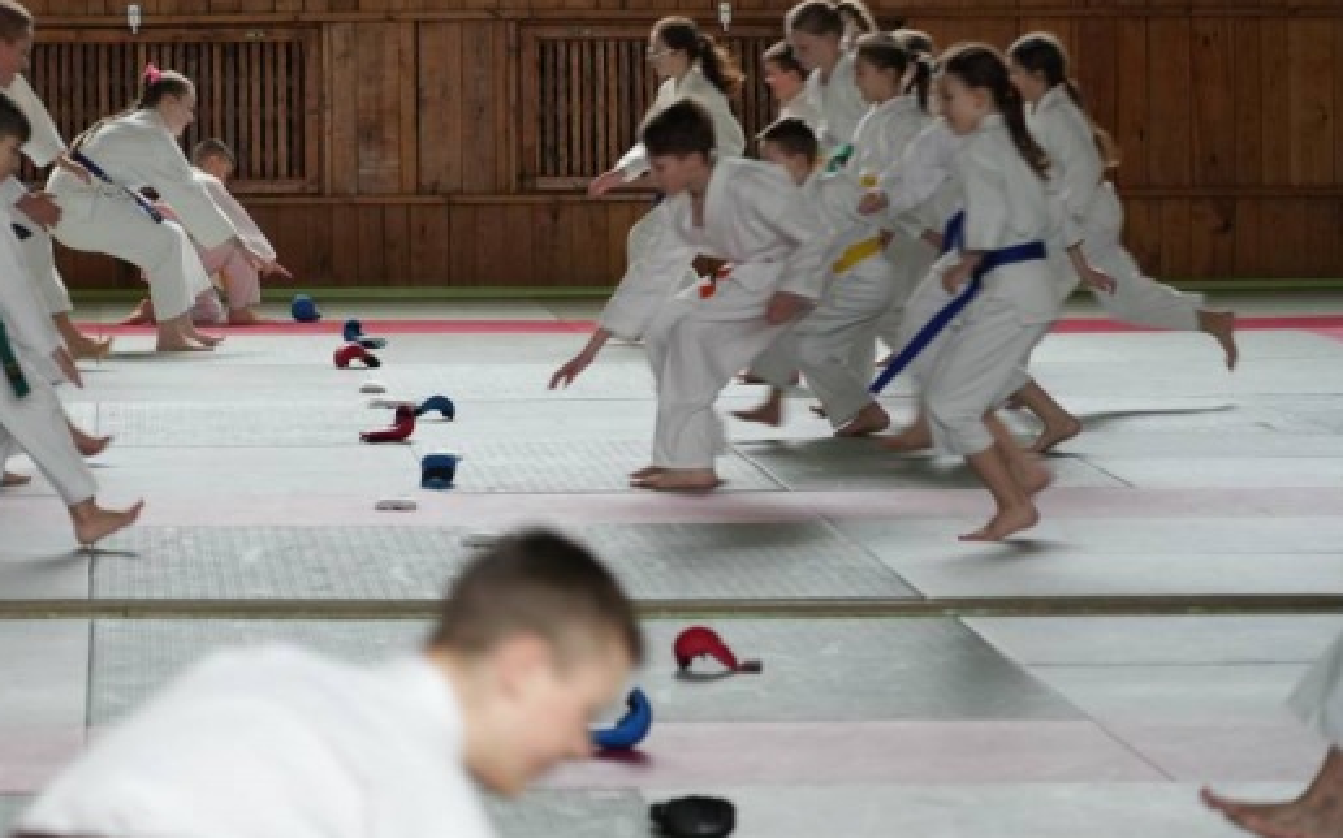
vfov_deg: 7.9
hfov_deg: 12.6
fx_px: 6073
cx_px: 318
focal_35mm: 166
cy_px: 334
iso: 2500
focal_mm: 105
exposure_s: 1/160
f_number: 4
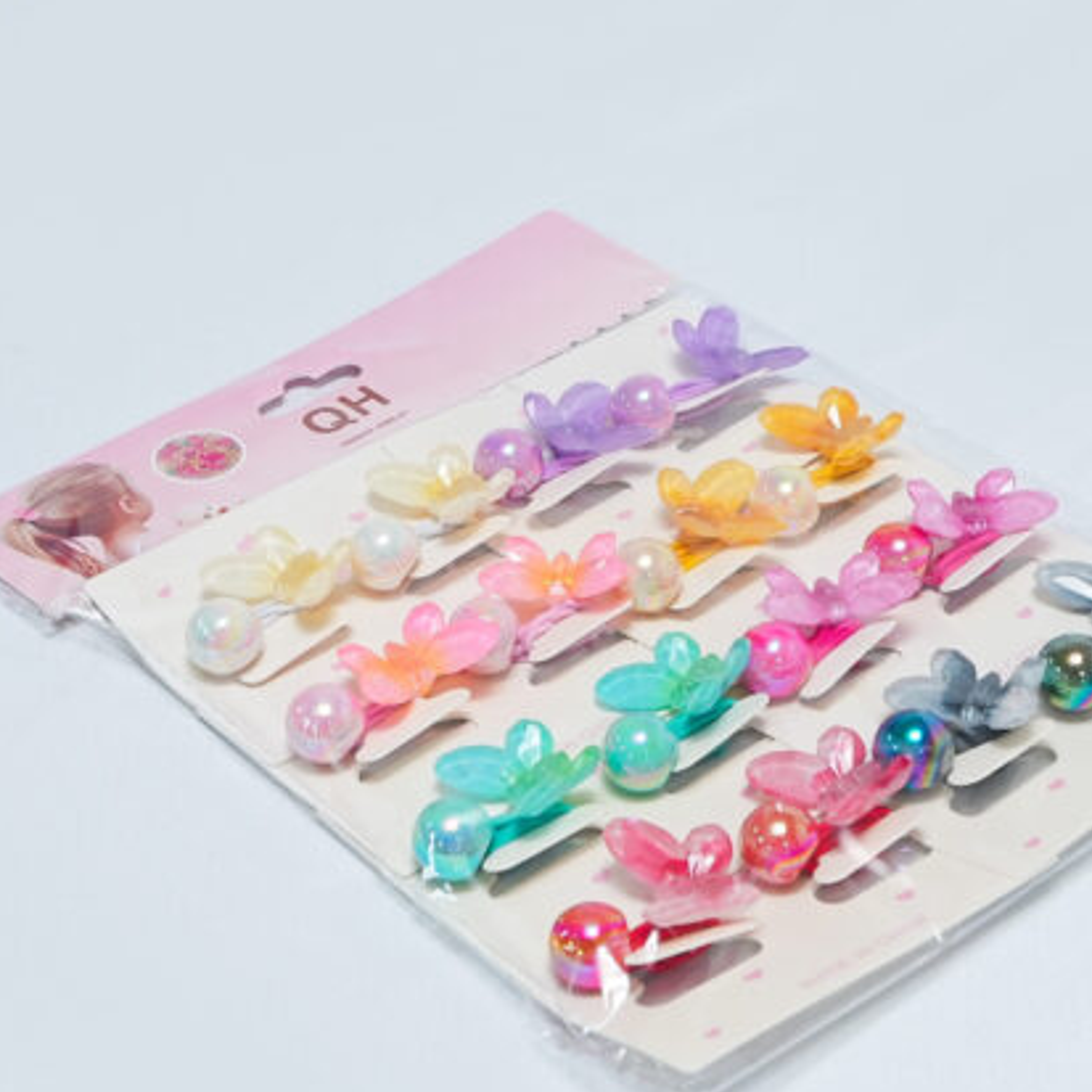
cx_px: 621
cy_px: 559
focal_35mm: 75
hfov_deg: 23.0
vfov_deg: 23.1
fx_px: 2677
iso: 2500
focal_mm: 35
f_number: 10
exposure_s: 1/160
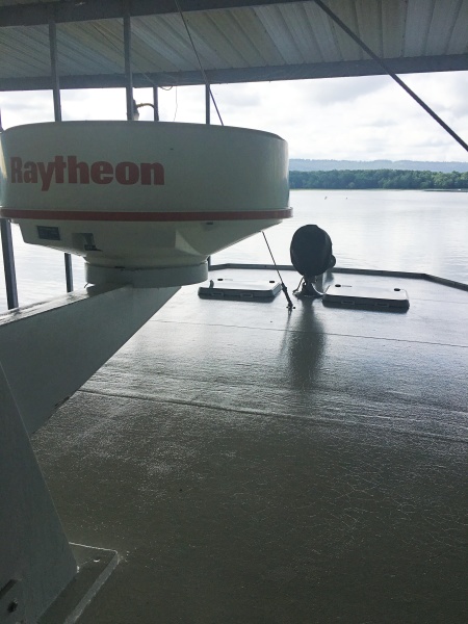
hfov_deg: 48.2
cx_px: 234
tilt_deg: -11.5
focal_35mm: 29
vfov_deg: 61.7
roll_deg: -1.0
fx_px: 523
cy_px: 312
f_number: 2.2
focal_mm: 4.15
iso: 25
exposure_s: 1/1083
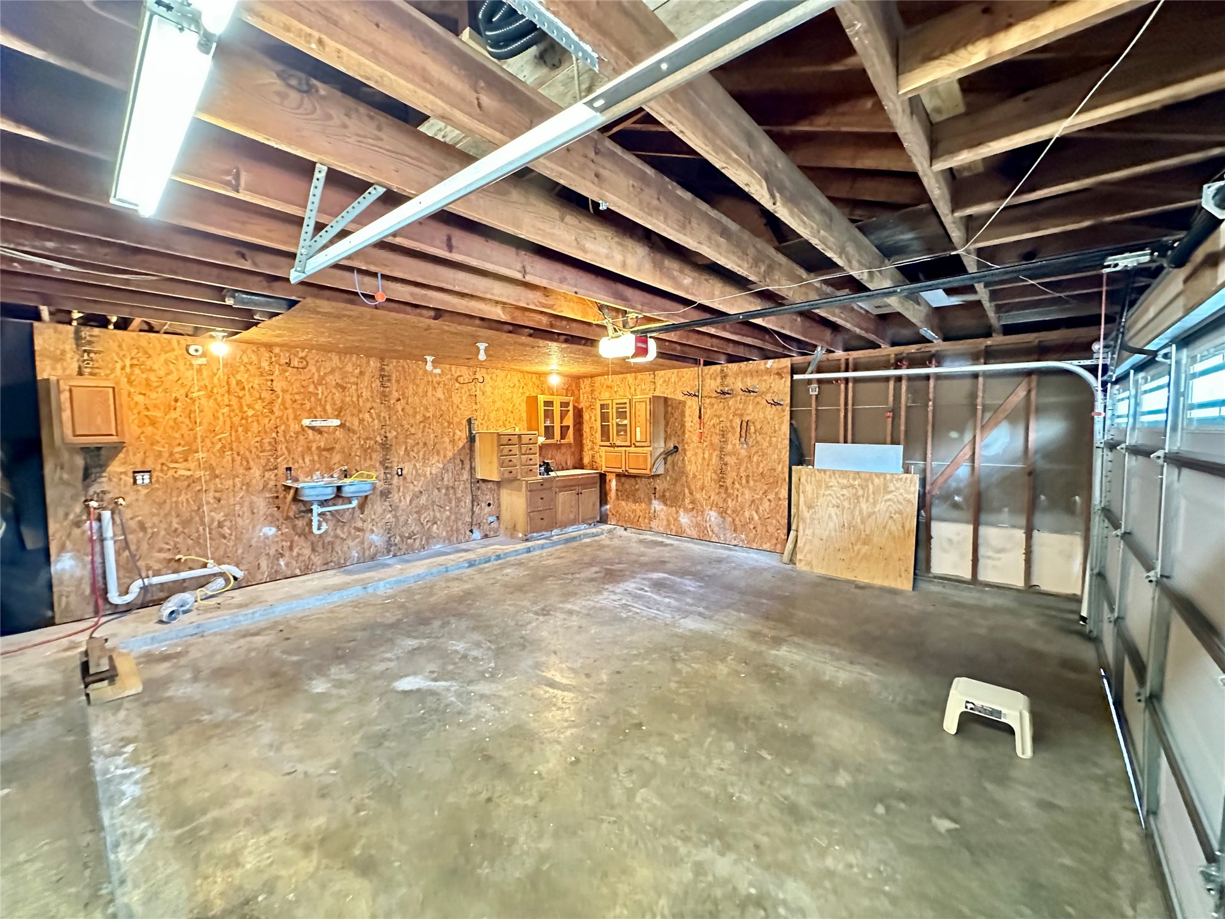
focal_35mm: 14
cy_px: 460
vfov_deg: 85.7
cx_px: 612
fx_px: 495
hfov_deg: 102.1
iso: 1250
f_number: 2.2
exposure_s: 1/30
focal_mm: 2.22
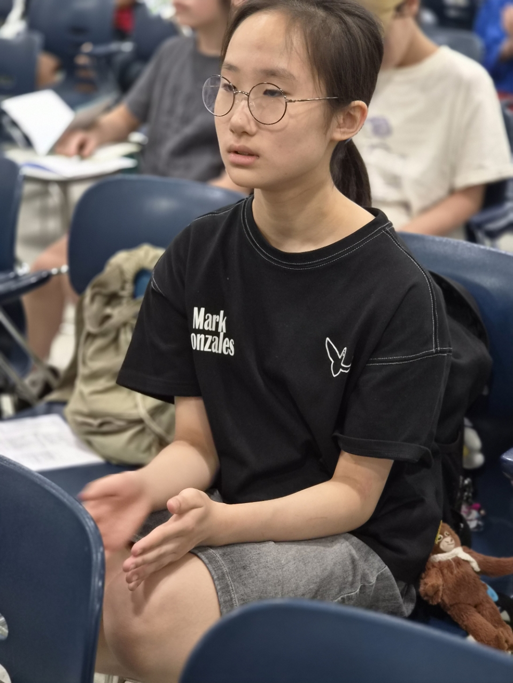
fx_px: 1363
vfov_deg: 28.2
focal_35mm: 69
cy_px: 342
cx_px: 256
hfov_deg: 21.3
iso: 250
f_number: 2.4
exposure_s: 1/40
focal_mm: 7
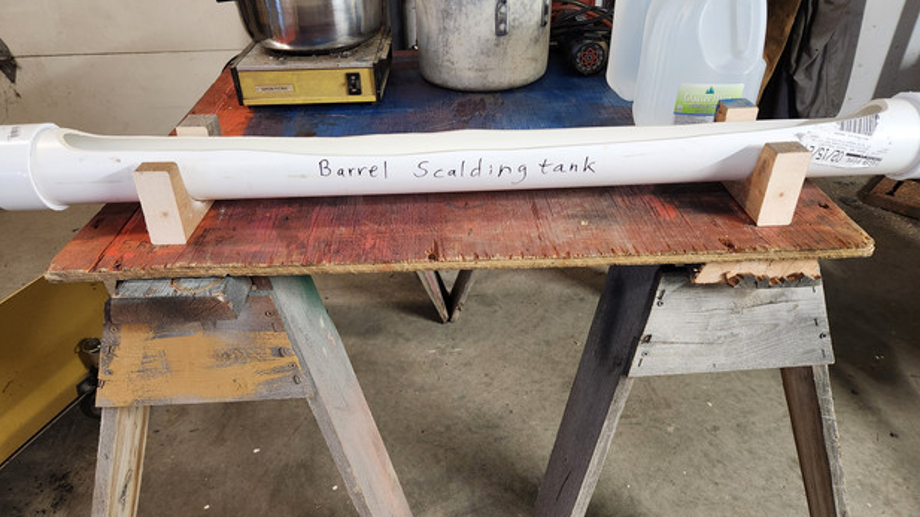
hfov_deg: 71.9
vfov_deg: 44.4
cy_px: 252
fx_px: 634
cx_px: 455
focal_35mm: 26
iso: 500
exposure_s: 1/120
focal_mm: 5.4
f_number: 1.8
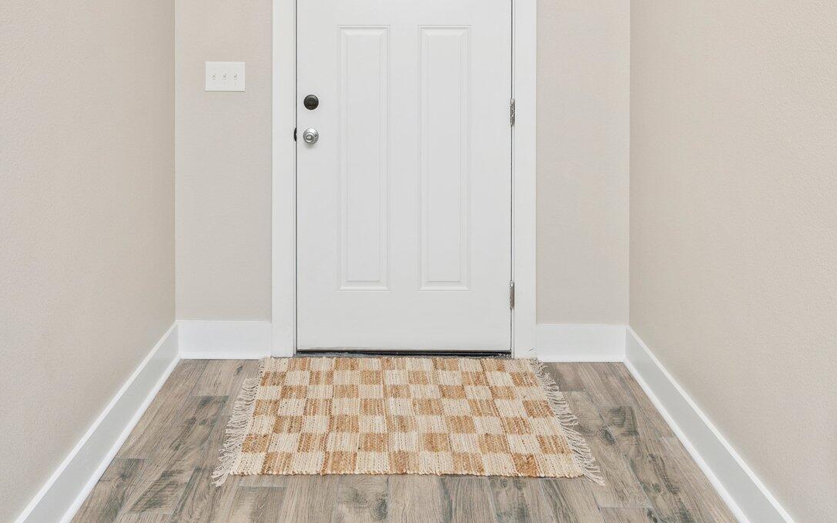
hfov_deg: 68.4
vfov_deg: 42.0
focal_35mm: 27
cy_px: 44
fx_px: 616
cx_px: 407
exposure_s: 1/30
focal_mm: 14
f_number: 9
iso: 500
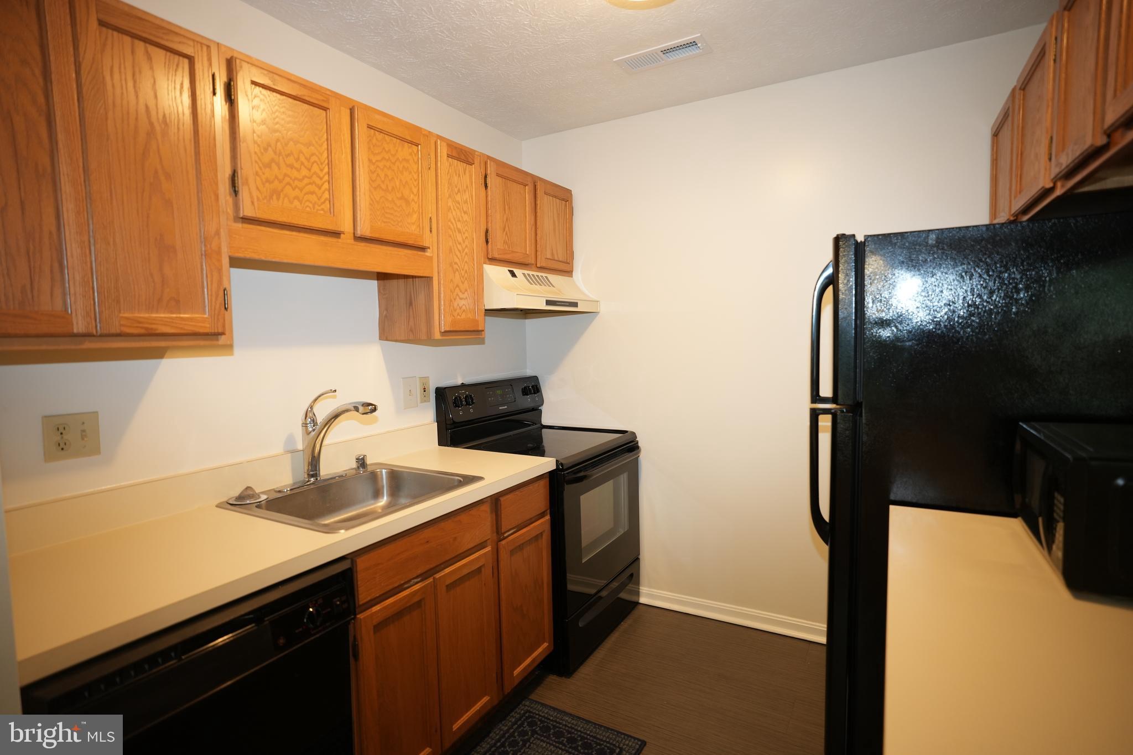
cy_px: 378
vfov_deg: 66.8
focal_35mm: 18
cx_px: 566
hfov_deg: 89.4
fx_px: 573
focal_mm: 18.2
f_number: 2.8
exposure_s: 1/60
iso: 800
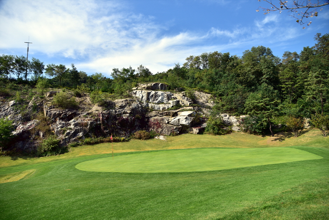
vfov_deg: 53.2
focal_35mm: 24
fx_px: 219
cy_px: 110
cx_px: 164
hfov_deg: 73.7
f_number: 4
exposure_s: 1/1000
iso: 100
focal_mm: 24
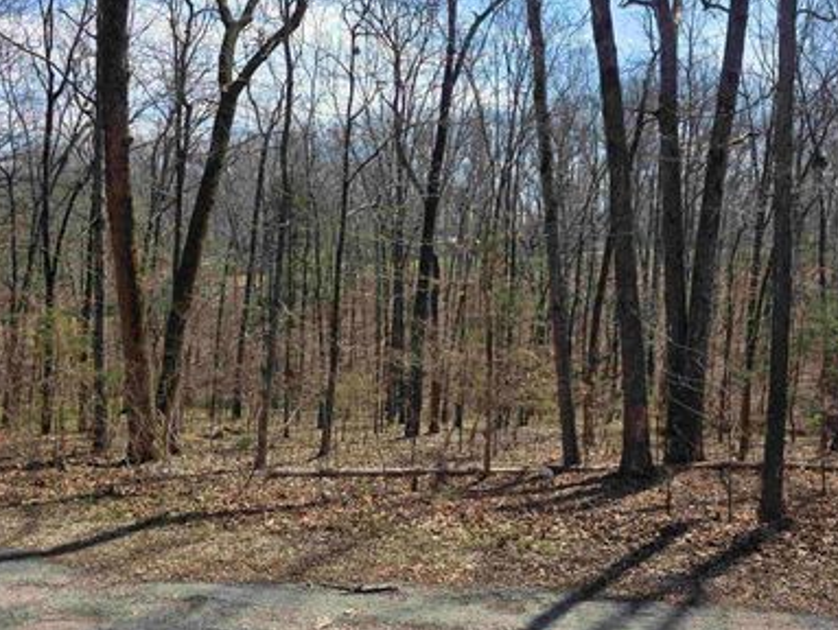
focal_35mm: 30
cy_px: 327
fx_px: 727
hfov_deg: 59.9
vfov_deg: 46.9
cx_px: 433
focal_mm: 6.3
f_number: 1.7
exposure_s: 1/3455
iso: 80
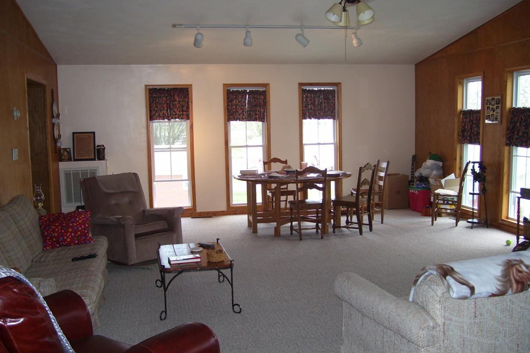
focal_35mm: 38
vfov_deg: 35.0
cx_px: 263
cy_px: 201
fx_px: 559
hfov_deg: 50.7
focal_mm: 6
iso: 125
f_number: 2.7
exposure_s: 1/60
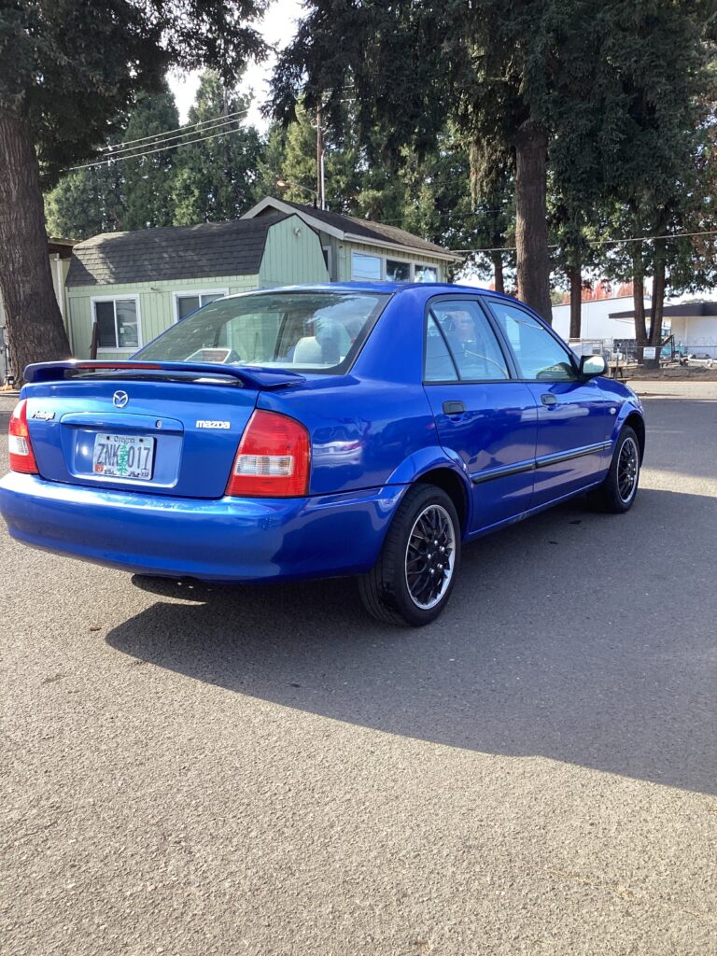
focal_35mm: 31
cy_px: 478
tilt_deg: -8.2
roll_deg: +1.2
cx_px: 358
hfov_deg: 45.4
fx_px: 856
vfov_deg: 58.4
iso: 25
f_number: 2.4
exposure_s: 1/233
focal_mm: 3.3
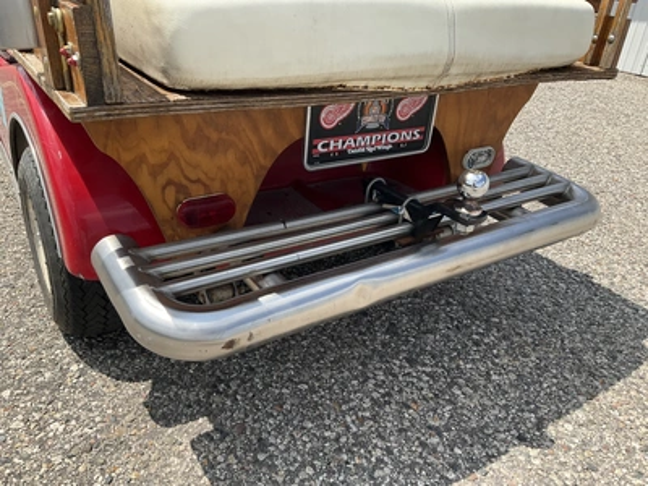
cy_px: 243
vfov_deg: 48.2
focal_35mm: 29
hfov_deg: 61.7
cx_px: 324
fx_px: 543
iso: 25
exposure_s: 1/1144
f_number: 1.8
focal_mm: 3
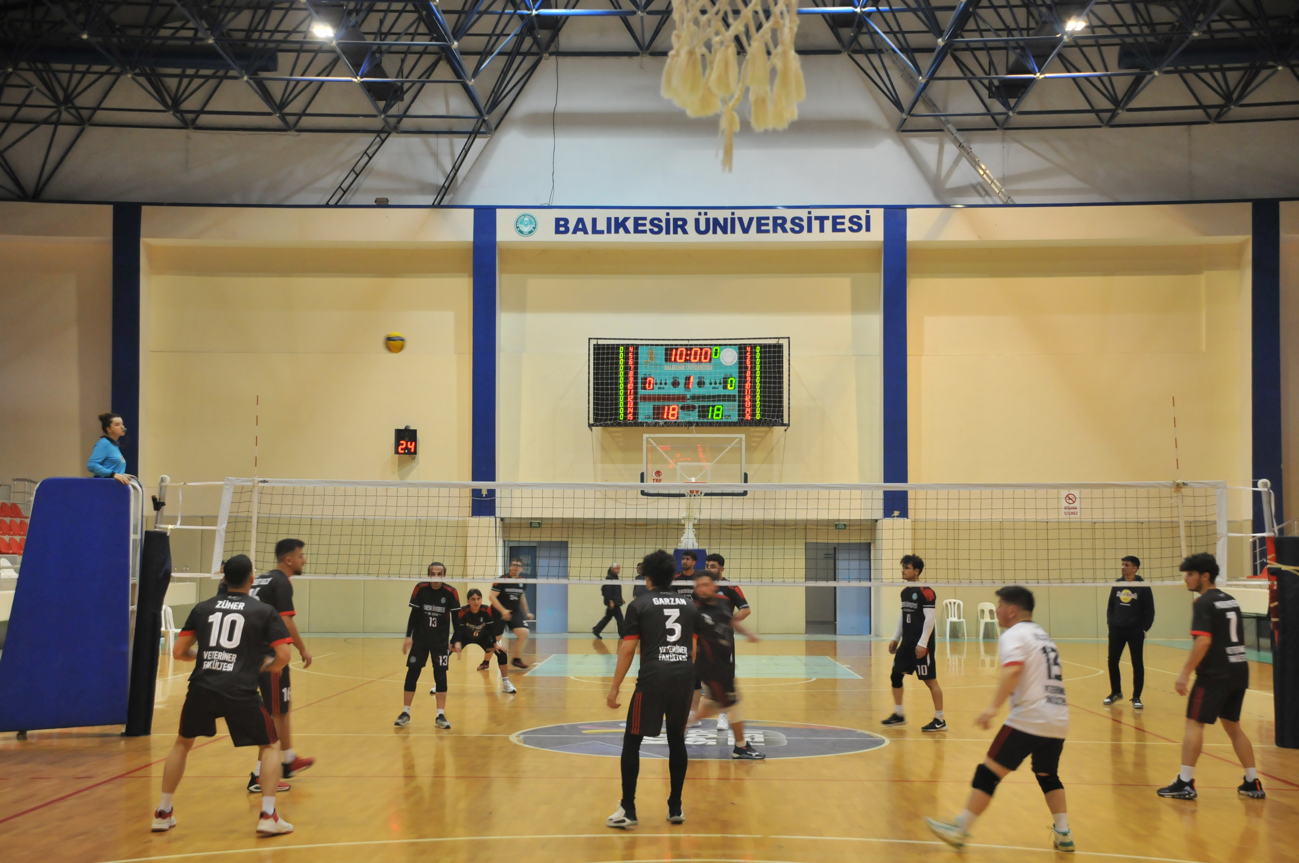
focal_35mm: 46
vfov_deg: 28.9
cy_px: 432
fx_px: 1676
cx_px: 650
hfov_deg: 42.4
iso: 900
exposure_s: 1/30
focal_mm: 31
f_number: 4
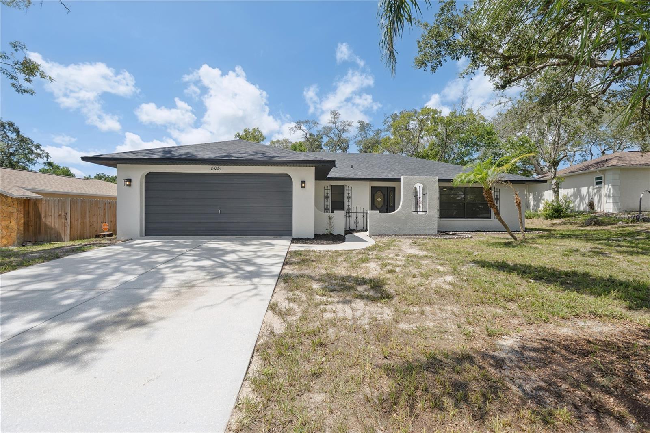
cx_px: 325
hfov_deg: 100.4
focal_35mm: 15
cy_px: 216
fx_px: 271
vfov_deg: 77.3
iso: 400
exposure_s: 1/640
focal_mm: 10
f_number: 4.5
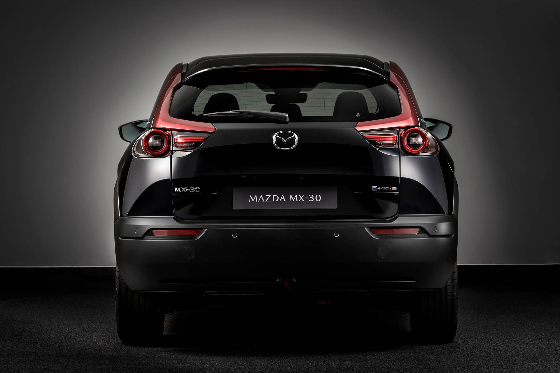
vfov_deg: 15.0
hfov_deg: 22.4
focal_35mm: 91
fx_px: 1415
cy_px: 186
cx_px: 280
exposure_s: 1/2
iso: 100
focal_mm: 91
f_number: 8
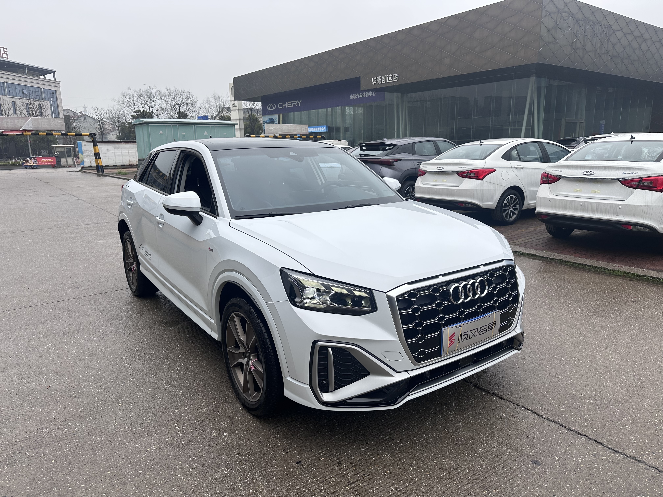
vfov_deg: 56.8
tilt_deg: -13.6
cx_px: 332
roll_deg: +1.0
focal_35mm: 24
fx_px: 460
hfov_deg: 71.6
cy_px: 248
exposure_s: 1/359
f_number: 1.78
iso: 80
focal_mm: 6.86
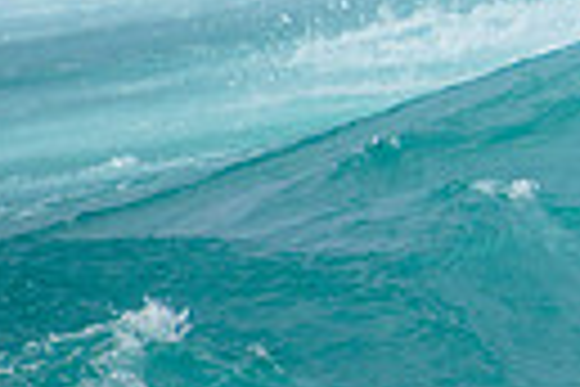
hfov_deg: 0.8
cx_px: 1241
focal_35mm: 2707
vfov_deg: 0.5
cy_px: 164
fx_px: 43609
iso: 250
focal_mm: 400
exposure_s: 1/2000
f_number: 5.6
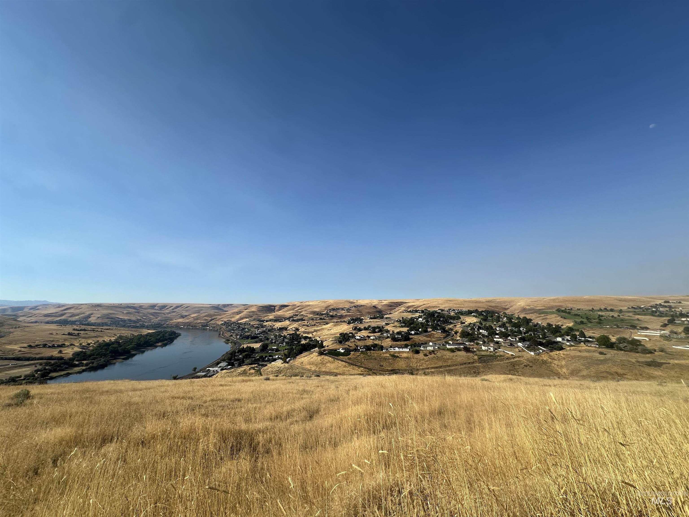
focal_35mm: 14
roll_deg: -0.4
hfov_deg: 102.1
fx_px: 279
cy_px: 258
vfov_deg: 85.7
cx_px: 344
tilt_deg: +13.0
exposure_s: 1/2747
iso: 50
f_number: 2.2
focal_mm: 2.22
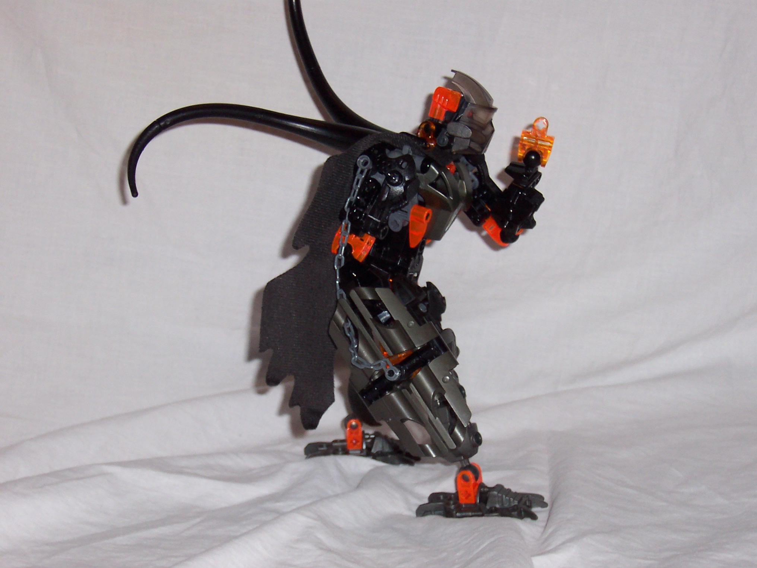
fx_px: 2143
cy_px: 284
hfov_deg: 20.0
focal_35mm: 98
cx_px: 378
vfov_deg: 15.1
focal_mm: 15.2
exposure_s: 1/90
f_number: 4
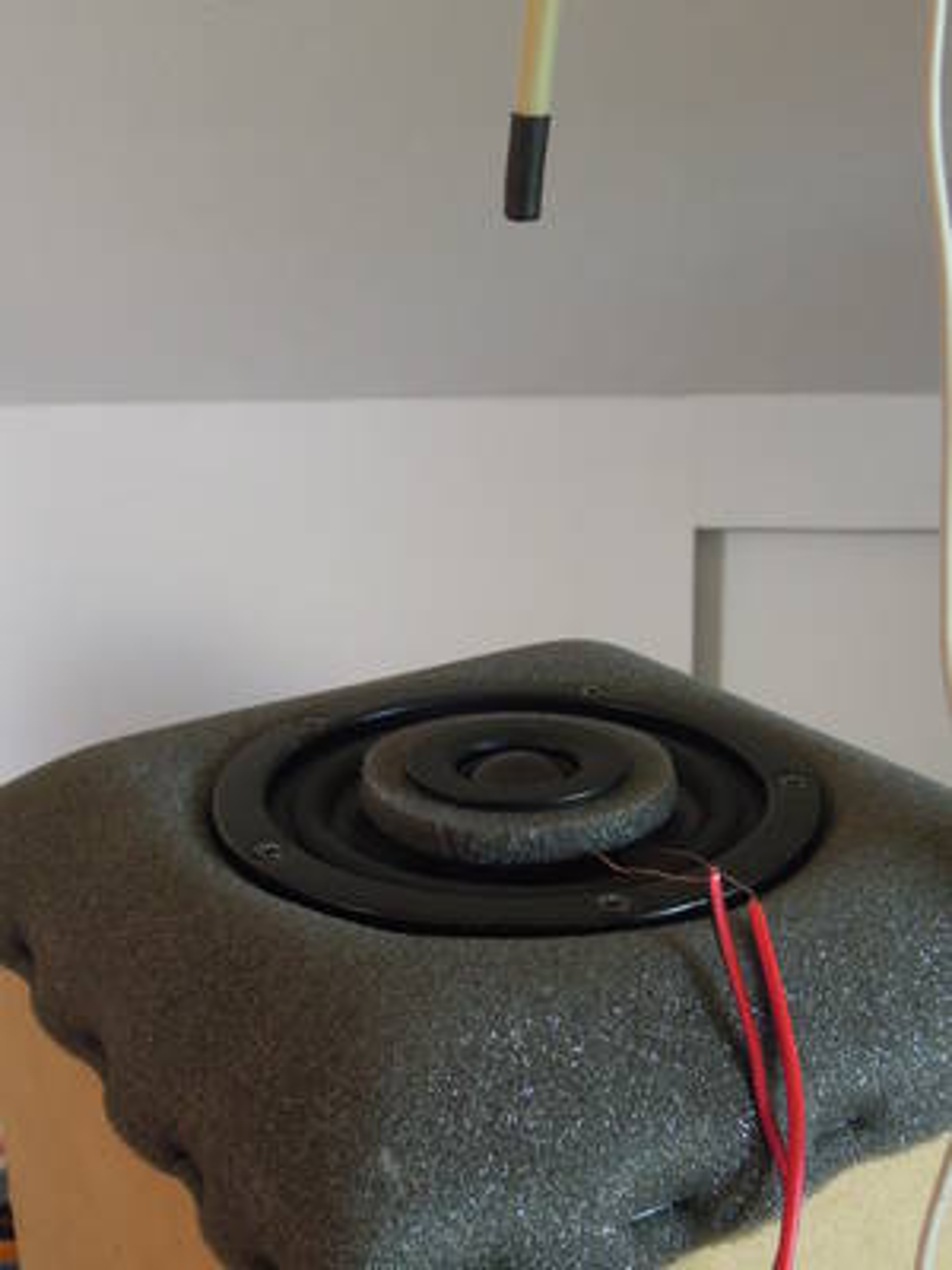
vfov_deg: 38.2
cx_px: 476
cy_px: 635
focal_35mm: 50
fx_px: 1833
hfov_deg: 29.1
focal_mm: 9
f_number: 5.9
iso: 800
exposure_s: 1/15
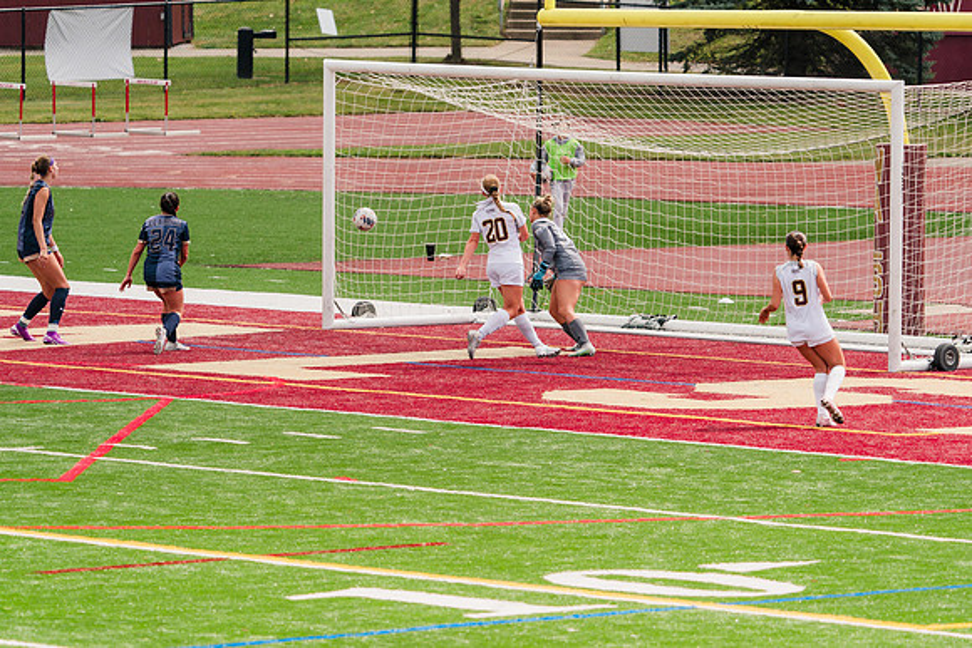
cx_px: 486
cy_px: 324
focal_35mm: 286
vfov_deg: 4.8
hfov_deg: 7.2
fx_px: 7723
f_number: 5.6
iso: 400
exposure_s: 1/1600
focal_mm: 286
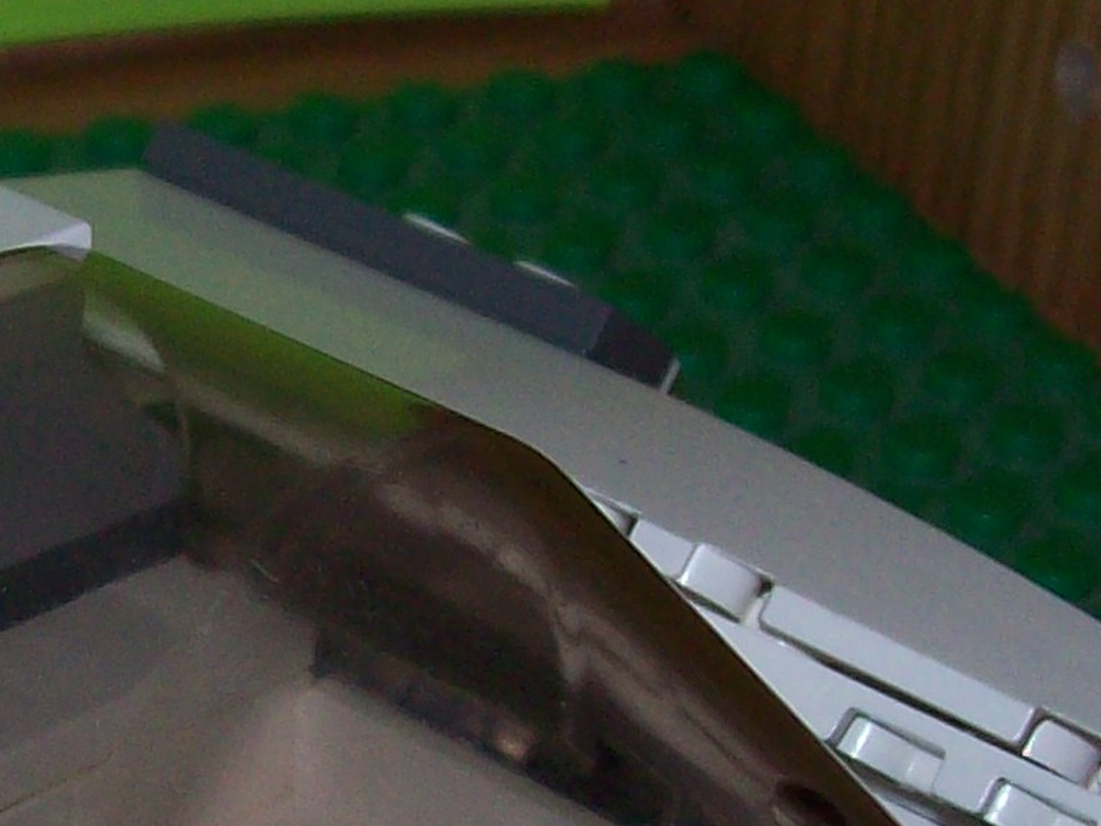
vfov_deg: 10.3
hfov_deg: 13.5
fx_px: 4549
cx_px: -125
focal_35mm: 143
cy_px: 683
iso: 80
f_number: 2.7
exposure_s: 1/64
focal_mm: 6
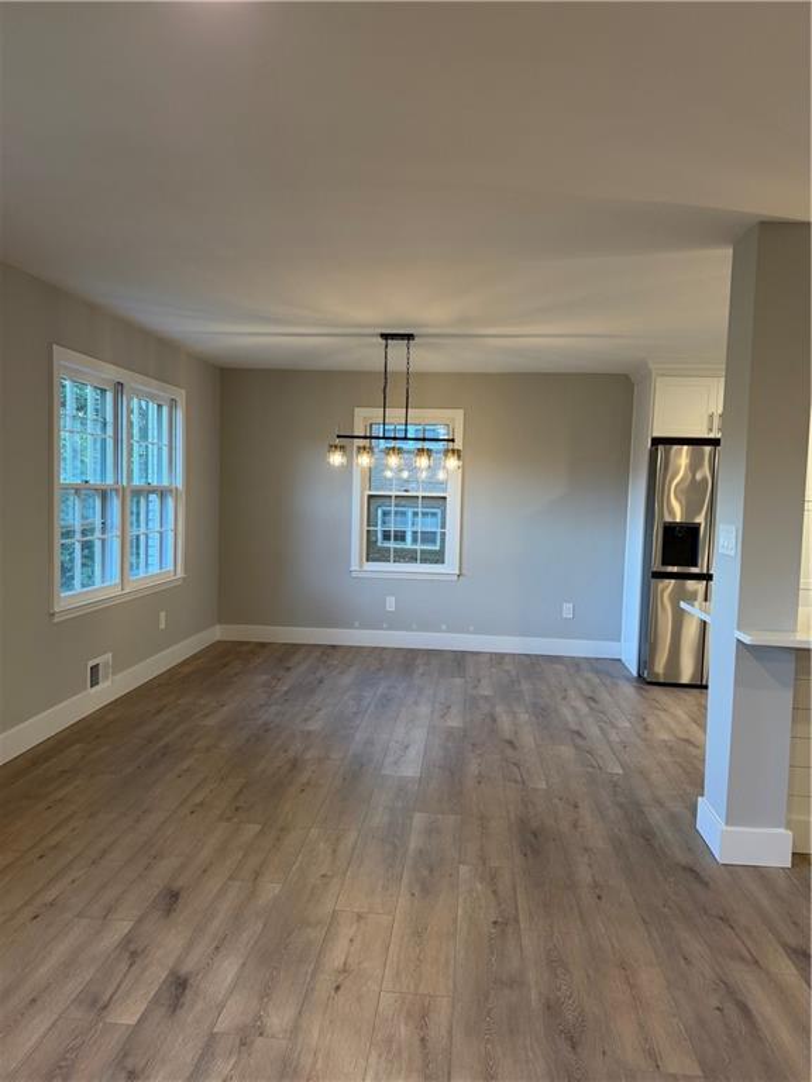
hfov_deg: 56.8
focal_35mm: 24
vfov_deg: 71.6
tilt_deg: -3.2
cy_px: 541
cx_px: 406
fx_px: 751
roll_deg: -0.3
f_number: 1.78
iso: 200
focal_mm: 6.76
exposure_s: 1/120
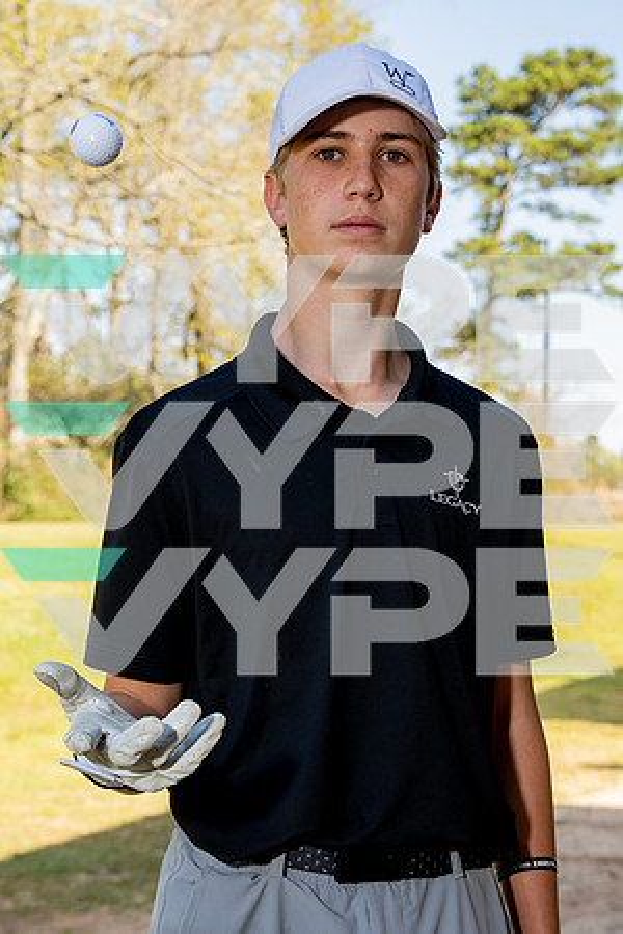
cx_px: 253
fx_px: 1864
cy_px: 554
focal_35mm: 72
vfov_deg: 28.1
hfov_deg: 19.0
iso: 100
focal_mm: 39
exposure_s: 1/250
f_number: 4.5
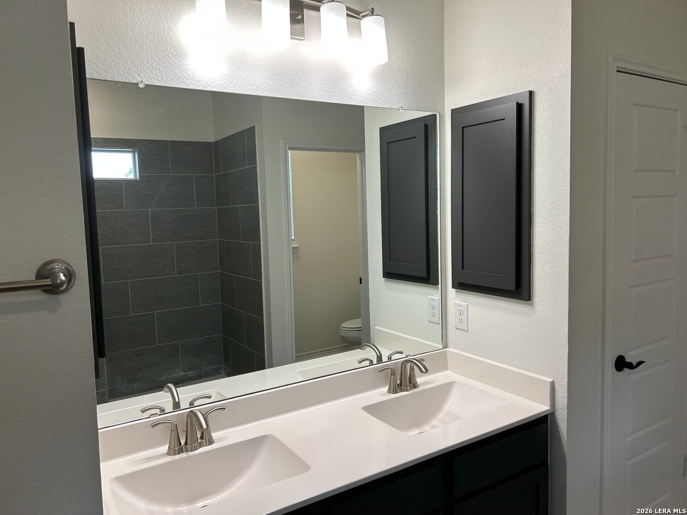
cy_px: 258
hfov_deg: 67.3
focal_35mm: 26
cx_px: 344
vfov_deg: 53.1
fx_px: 516
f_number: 1.5
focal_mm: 5.7
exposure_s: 1/120
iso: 50
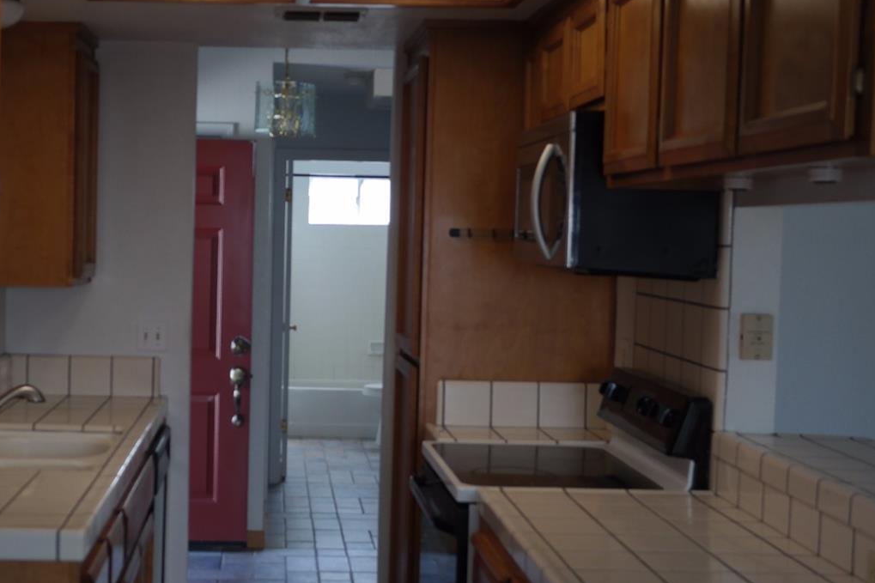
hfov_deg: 37.1
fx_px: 1288
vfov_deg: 25.5
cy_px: 282
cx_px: 287
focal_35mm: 53
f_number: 4
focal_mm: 24
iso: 200
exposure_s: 1/60
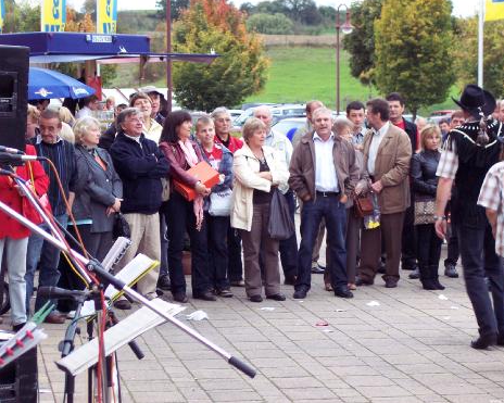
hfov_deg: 15.6
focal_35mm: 123
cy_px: 200
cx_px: 270
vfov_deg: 12.5
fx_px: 1834
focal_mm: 24
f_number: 4.8
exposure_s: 1/45
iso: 200
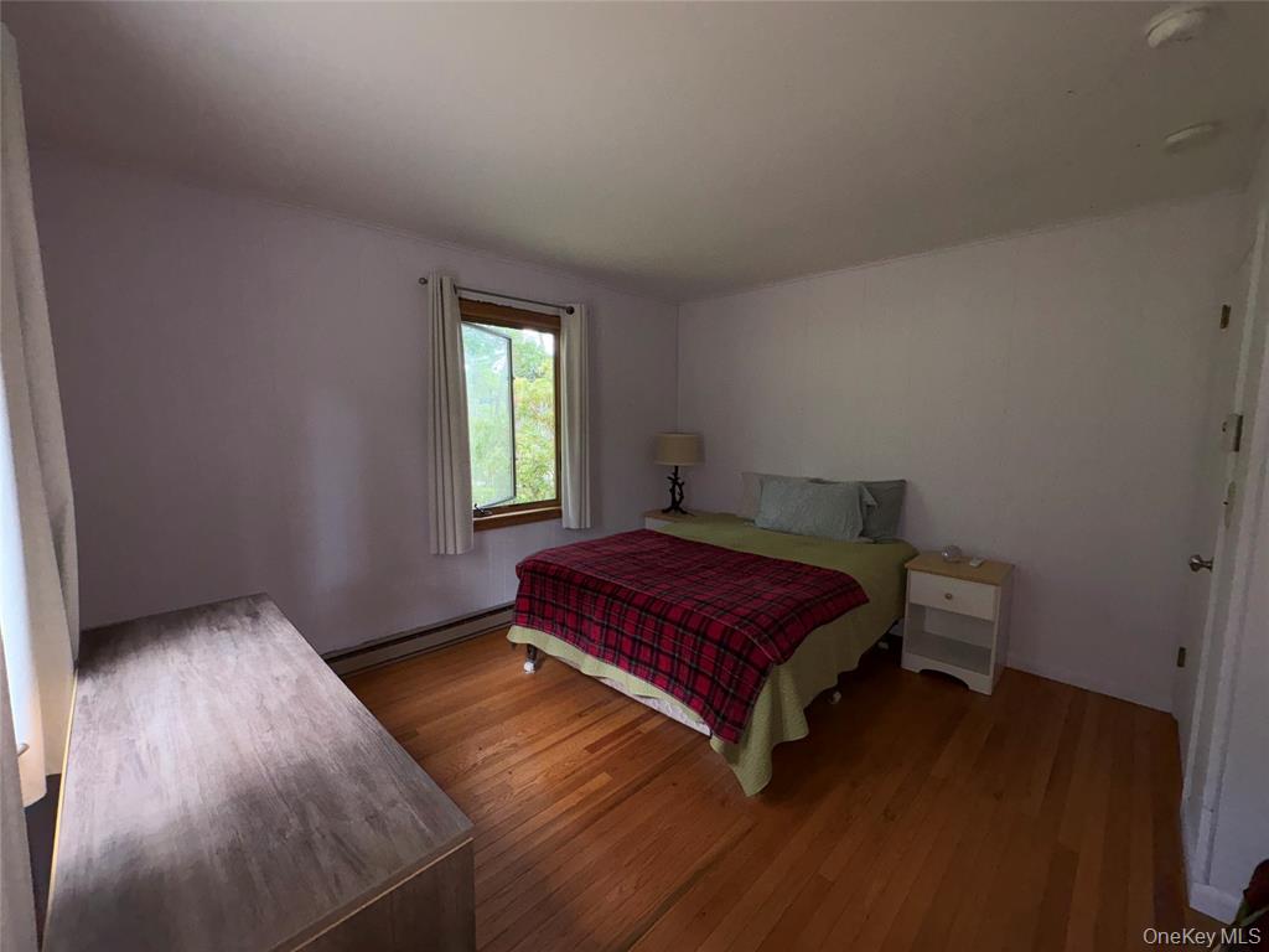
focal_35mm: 14
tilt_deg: -5.9
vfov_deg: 85.7
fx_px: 513
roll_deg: +0.2
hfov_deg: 102.1
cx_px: 634
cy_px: 476
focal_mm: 2.22
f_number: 2.2
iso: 64
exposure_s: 1/69
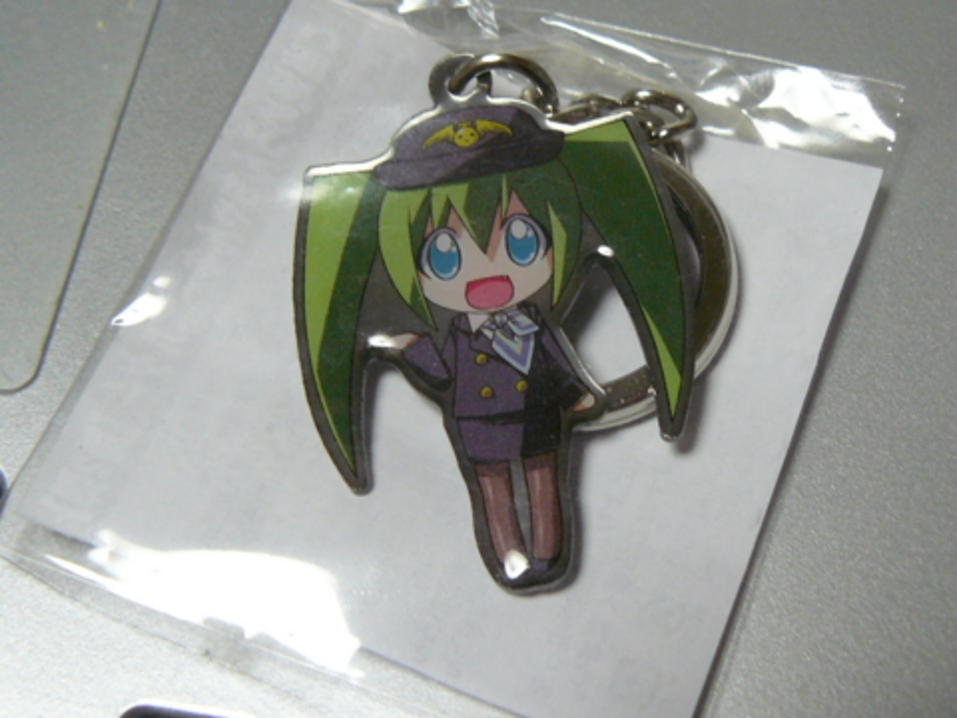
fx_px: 2239
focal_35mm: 81
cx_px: 478
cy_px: 359
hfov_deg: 24.1
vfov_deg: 18.2
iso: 200
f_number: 2.8
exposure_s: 1/8
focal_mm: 8.9
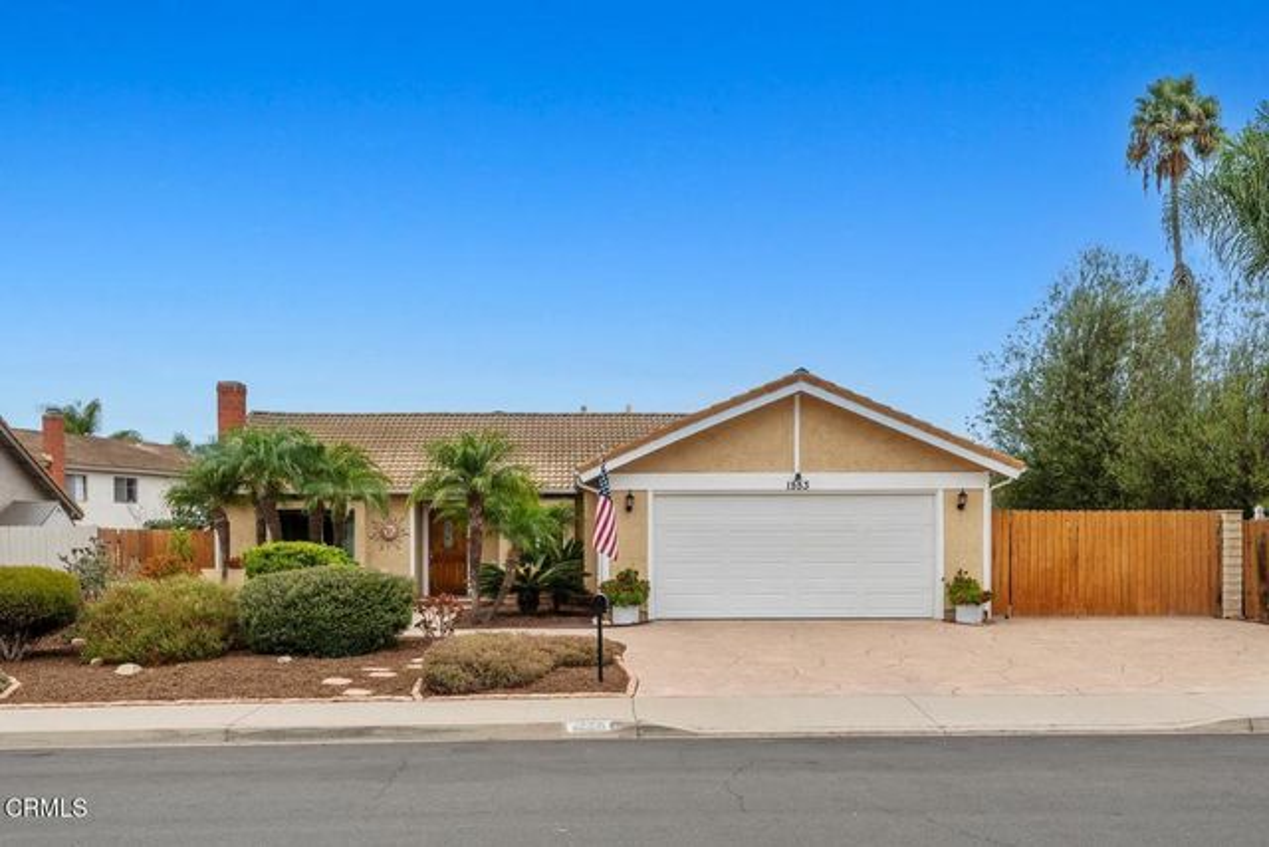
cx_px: 634
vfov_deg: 36.9
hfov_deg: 53.1
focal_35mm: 36
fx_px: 1269
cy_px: 424
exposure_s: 1/200
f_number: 11
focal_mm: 24
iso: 250
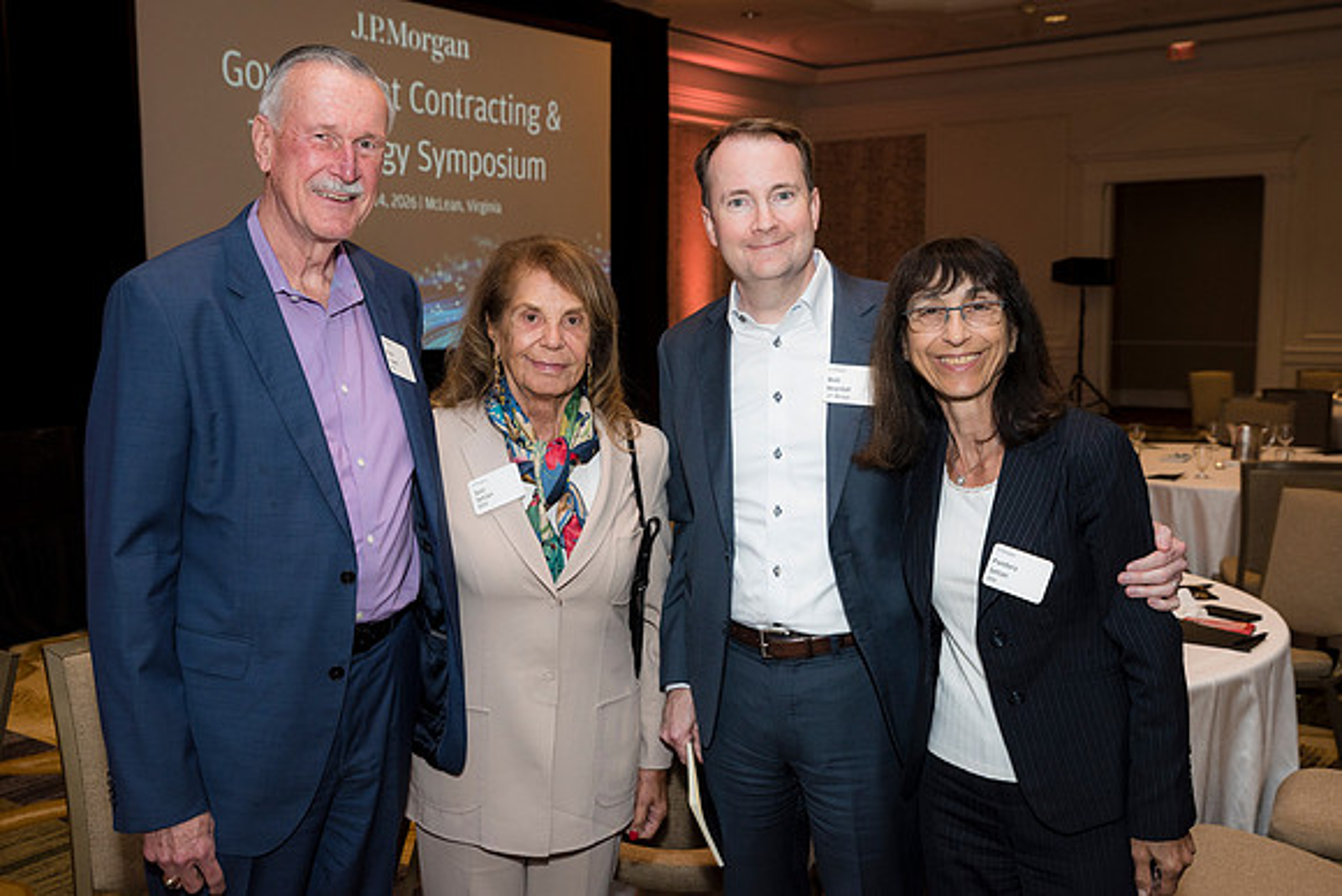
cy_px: 448
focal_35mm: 38
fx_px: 1417
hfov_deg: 50.7
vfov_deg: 35.1
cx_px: 671
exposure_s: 1/125
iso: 800
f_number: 5.6
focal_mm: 38
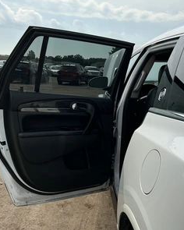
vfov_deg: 49.1
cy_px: 115
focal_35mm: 37
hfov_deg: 39.6
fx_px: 252
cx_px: 123
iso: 25
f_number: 1.8
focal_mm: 3
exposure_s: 1/3125
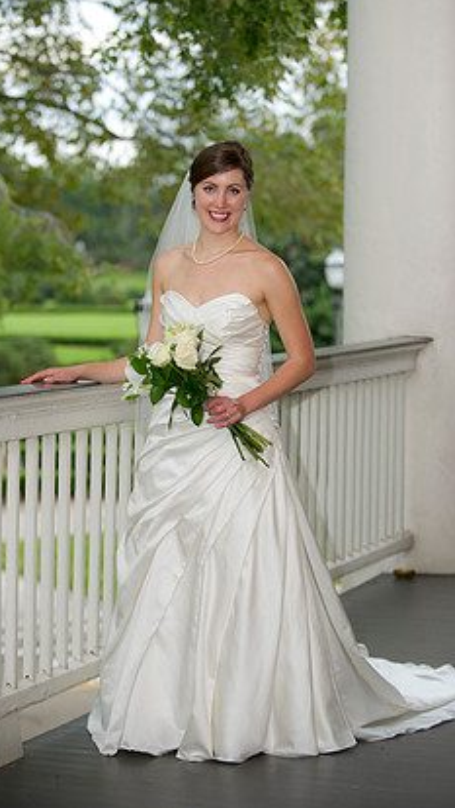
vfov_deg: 23.4
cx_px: 249
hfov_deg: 13.3
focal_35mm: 91
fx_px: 1951
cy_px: 371
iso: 250
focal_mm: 80
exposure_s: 1/160
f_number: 2.8
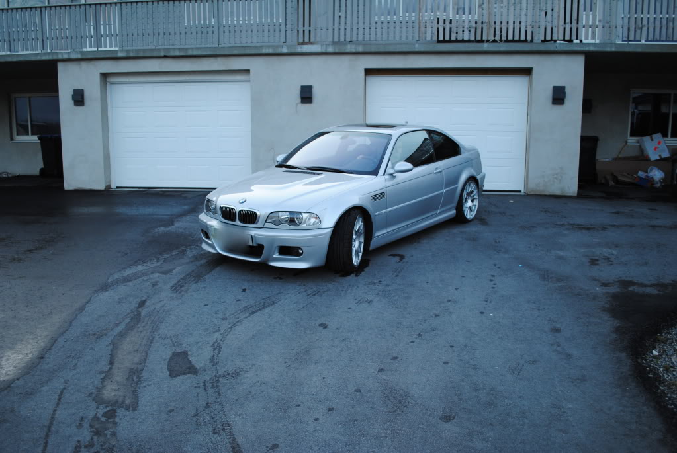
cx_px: 338
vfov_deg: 43.7
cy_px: 226
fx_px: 565
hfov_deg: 61.9
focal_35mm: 30
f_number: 3.8
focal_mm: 20
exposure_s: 1/30
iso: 250
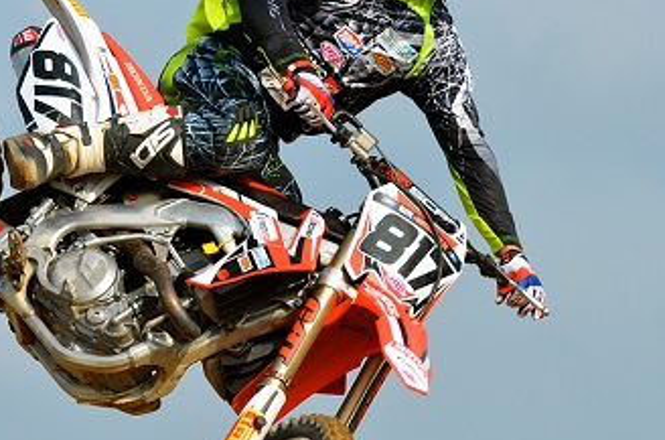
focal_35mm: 586
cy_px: 267
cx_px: 219
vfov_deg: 2.3
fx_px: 10799
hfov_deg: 3.5
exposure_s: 1/1600
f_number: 6.3
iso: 400
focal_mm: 200
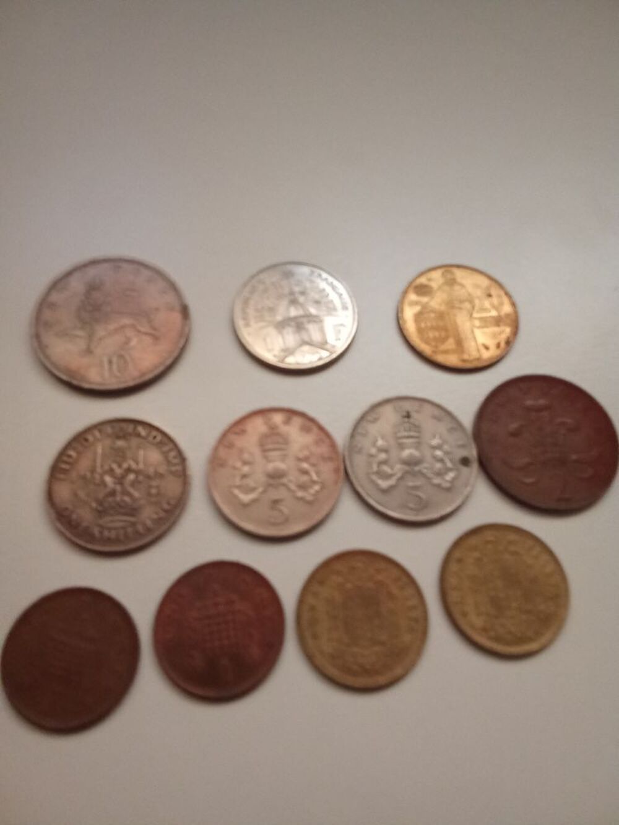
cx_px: 310
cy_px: 412
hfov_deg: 49.8
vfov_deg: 63.4
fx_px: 667
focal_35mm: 28
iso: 1600
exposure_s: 1/20
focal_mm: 2.87
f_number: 2
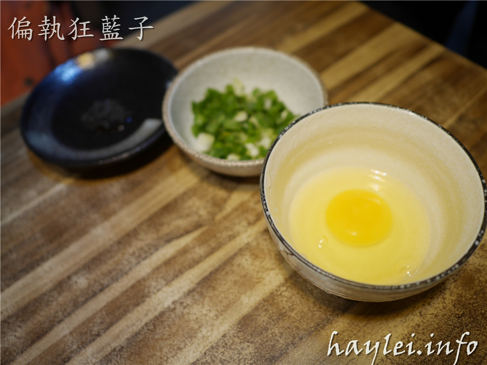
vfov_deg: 46.8
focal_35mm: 30
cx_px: 244
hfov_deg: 60.0
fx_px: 422
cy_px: 182
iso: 200
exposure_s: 1/60
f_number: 1.7
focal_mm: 15
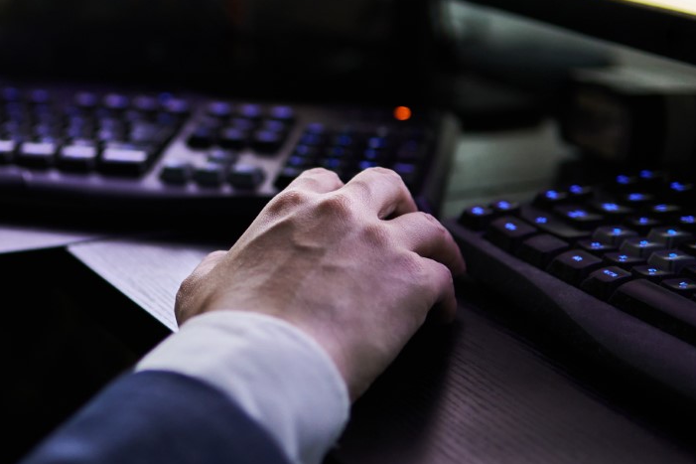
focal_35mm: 74
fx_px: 1430
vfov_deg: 18.3
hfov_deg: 27.0
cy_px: 120
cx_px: 170
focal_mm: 30
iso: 800
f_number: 1.6
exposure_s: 1/30
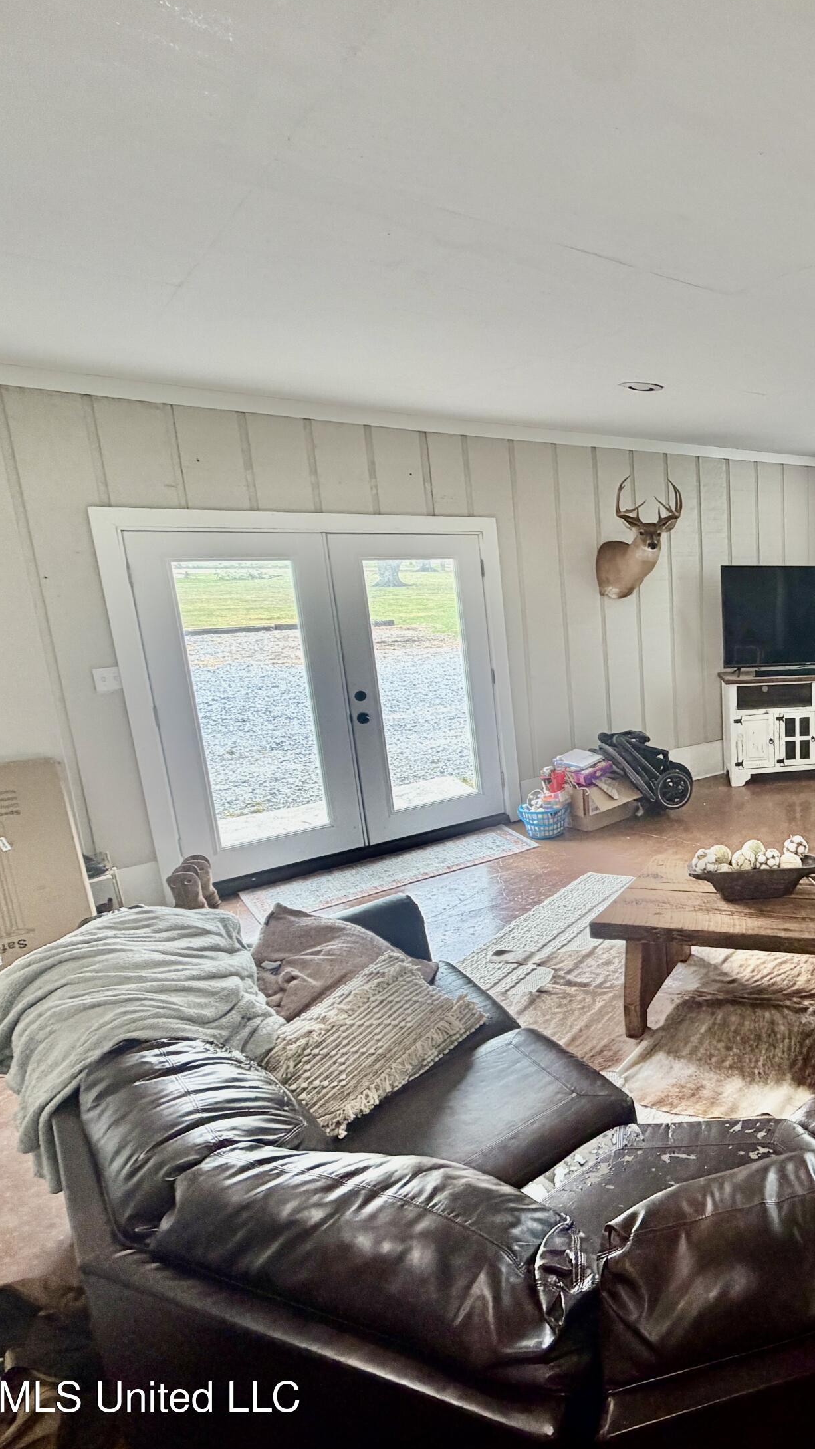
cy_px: 718
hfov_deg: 43.8
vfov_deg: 83.8
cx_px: 855
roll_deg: -0.2
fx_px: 807
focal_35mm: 21
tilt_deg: -11.9
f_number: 2.2
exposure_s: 1/120
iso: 160
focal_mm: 2.22
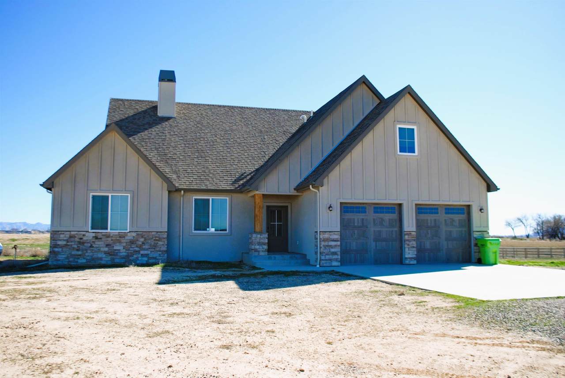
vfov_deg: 43.7
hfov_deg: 61.9
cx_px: 282
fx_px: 471
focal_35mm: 30
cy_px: 189
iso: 100
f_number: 3.8
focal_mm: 20
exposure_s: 1/640
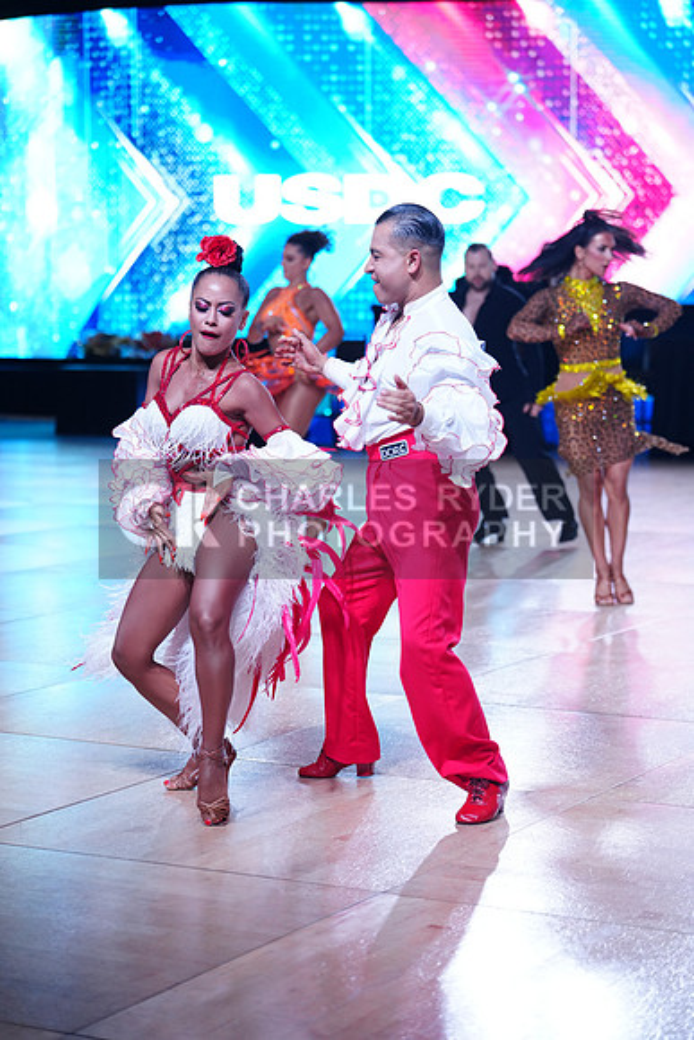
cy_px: 520
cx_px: 347
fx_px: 2283
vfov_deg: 25.7
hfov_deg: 17.3
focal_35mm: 79
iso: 1250
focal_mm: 79
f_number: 2.8
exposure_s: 1/1000
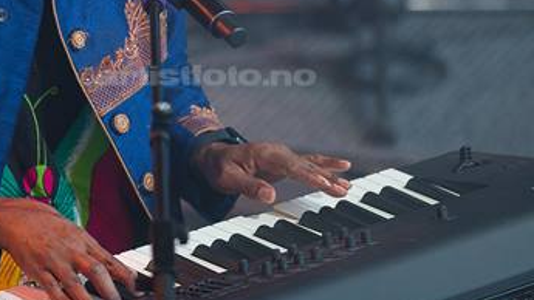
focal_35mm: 655
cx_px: 88
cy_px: -36
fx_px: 9274
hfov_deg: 3.3
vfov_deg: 1.9
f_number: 2.8
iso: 1250
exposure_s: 1/1000
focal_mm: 300
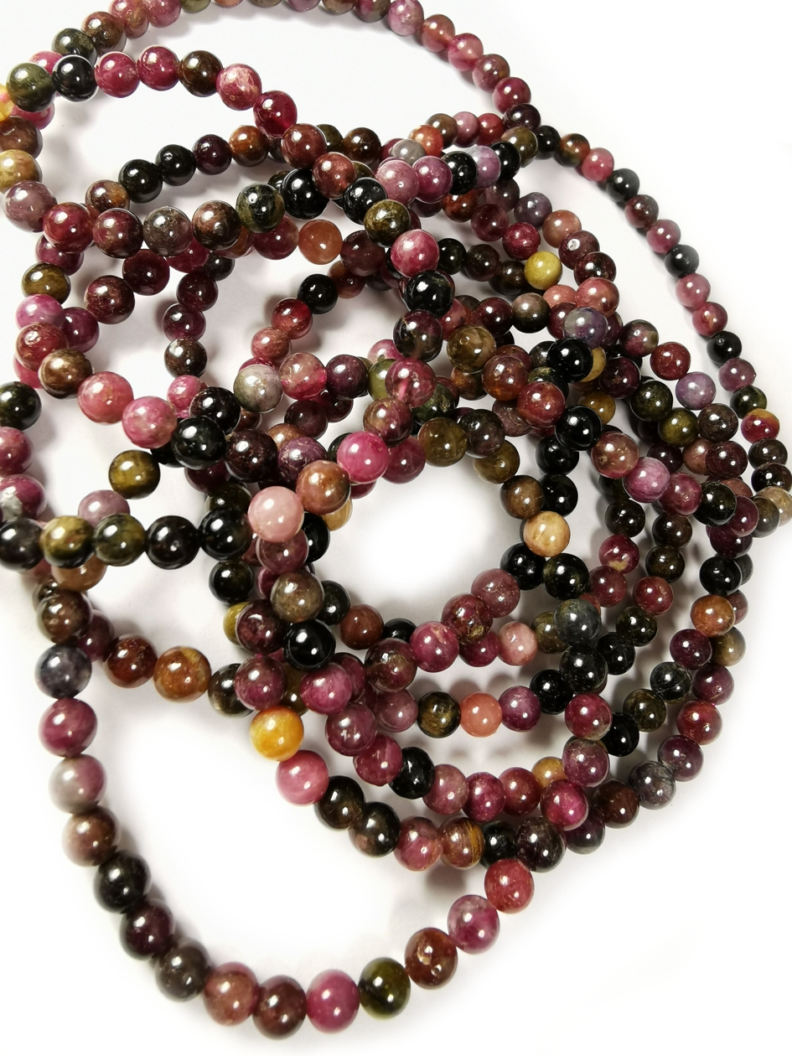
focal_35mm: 26
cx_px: 396
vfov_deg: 67.3
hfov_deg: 53.1
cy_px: 528
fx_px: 793
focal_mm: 2.26
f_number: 2.2
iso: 80
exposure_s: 1/100
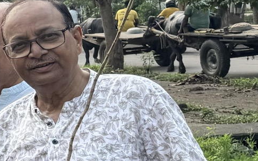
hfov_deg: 12.1
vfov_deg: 9.8
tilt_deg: -2.2
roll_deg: +4.6
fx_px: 942
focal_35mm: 134
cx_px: -381
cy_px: 90
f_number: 1.78
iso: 80
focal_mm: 6.76
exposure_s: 1/980
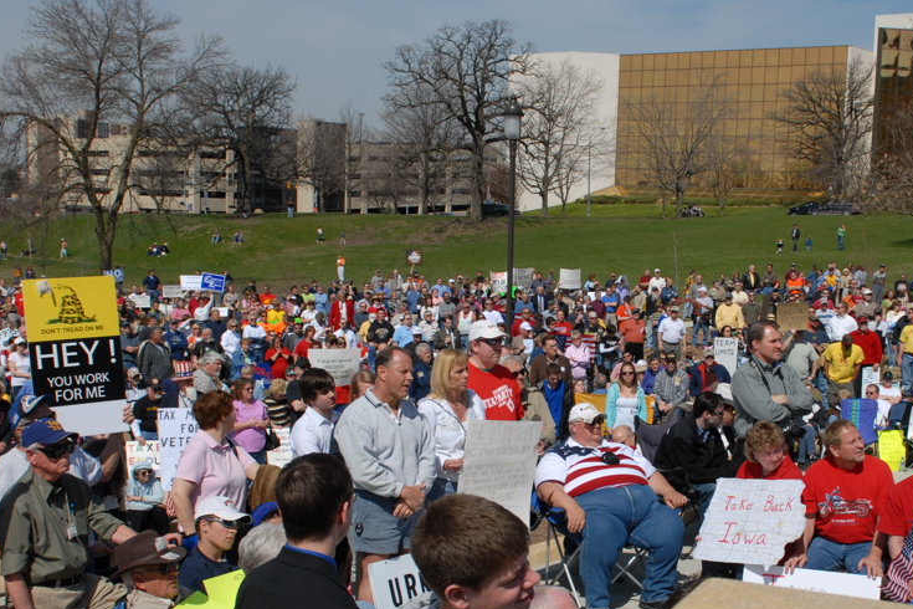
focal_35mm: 49
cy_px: 385
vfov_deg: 27.4
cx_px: 588
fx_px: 1243
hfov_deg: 40.0
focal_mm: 24
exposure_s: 1/320
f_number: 10
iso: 100
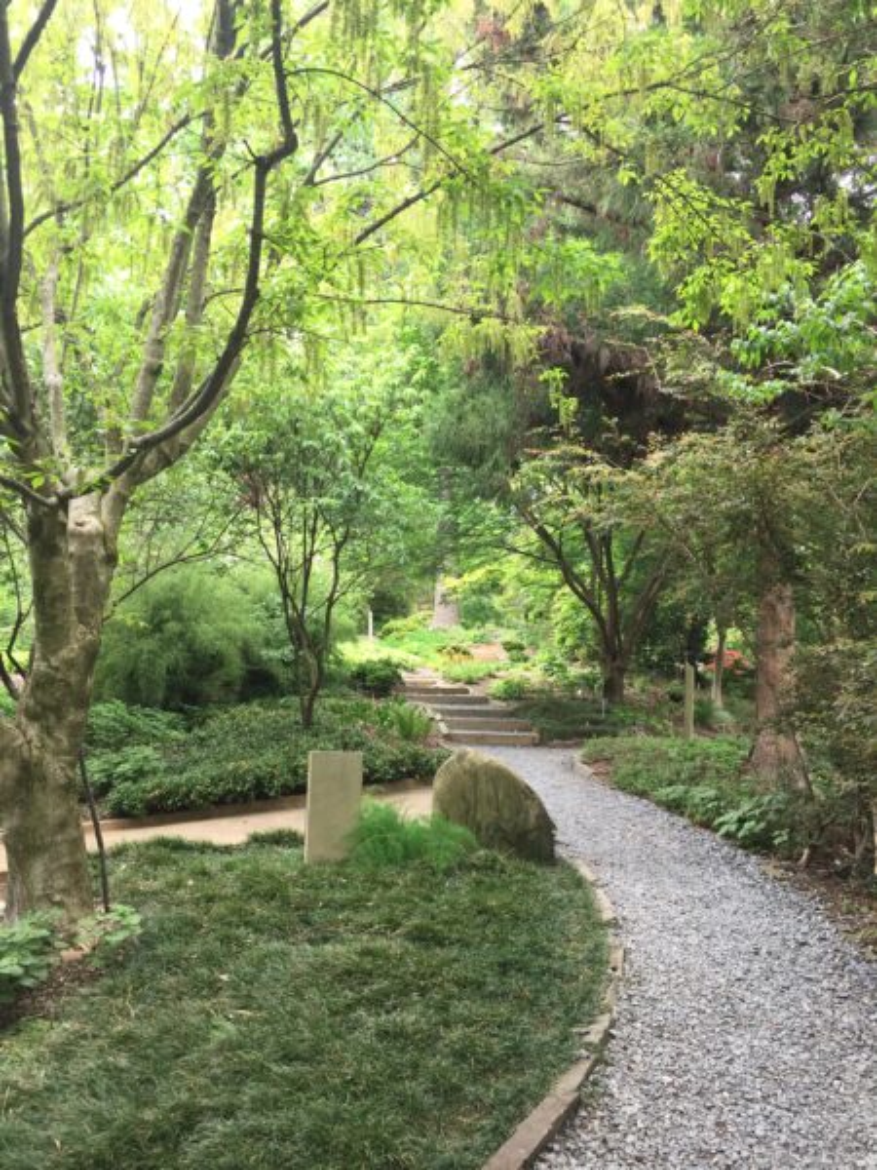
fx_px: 980
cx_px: 438
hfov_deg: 48.2
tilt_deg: +9.2
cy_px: 585
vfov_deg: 61.7
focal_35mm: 29
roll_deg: -0.7
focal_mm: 4.15
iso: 32
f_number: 2.2
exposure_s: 1/60
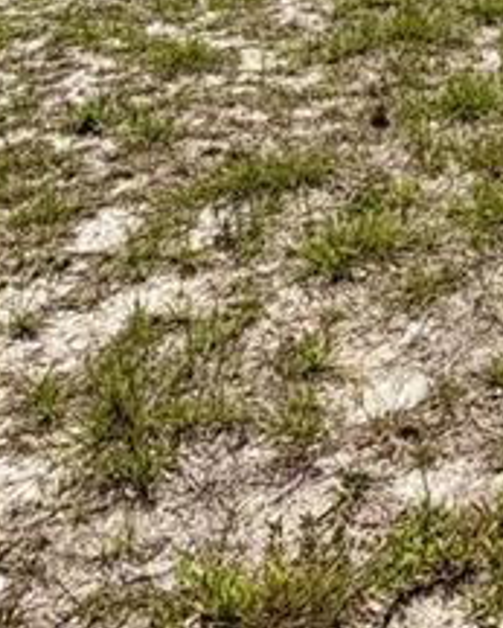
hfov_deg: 17.2
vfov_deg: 21.6
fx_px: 1413
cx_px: 852
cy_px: -276
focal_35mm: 76
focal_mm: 2.22
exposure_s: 1/1848
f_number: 2.2
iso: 20
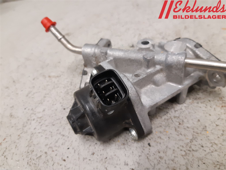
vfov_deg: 53.1
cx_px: 113
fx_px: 170
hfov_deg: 67.3
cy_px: 85
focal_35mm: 26
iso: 200
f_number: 1.7
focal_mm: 3.93
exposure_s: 1/50
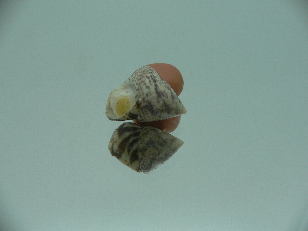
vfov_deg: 40.7
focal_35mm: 35
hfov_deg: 52.6
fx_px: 311
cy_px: 116
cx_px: 154
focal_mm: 4.6
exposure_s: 1/60
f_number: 2.8
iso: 80
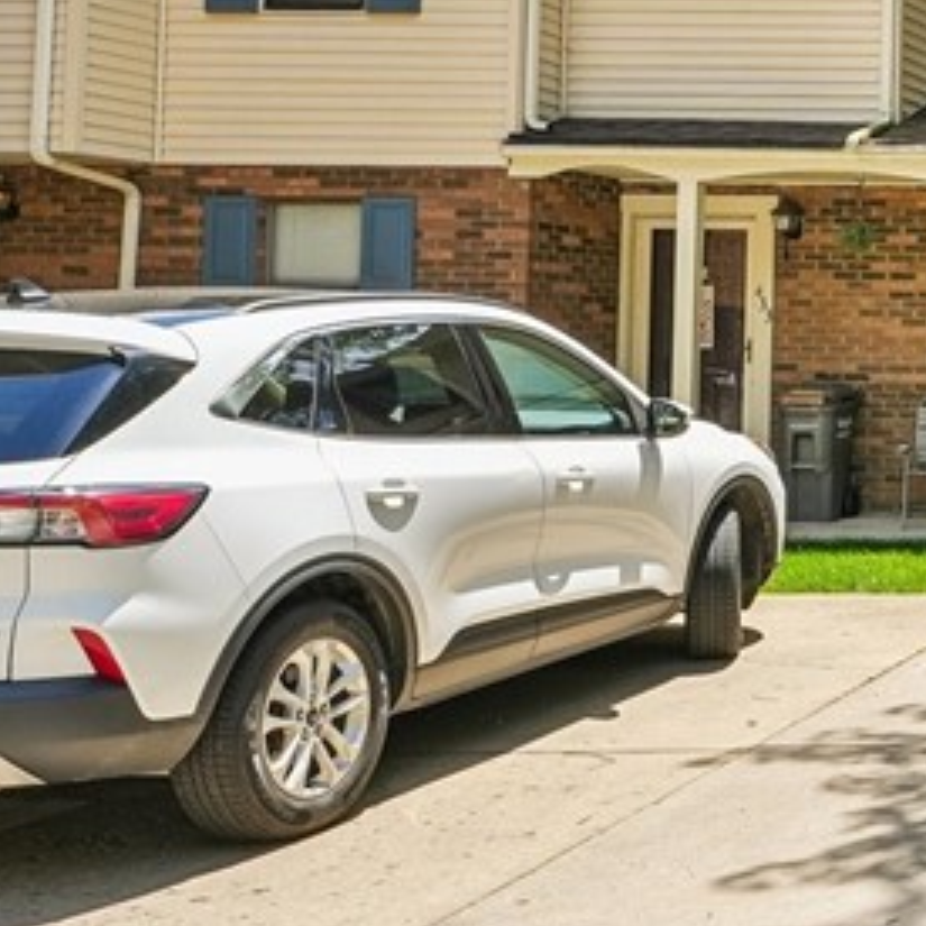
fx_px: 1725
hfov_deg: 22.0
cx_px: 1556
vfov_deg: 29.5
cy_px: 217
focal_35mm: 57
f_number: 8
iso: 400
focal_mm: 17
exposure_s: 1/500
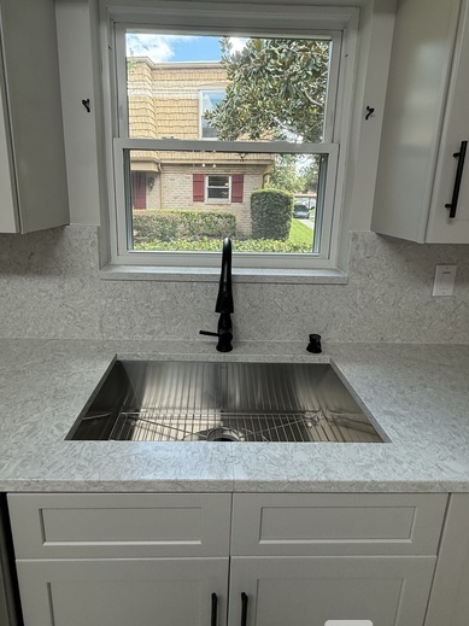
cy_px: 266
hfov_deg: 71.5
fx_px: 325
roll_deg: -2.4
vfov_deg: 87.1
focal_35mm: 18
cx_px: 218
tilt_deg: -11.6
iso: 100
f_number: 2.2
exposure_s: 1/120
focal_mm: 2.22
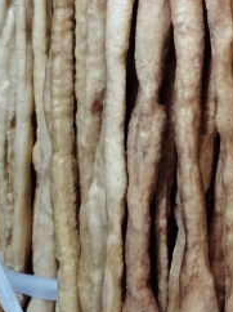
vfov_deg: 17.9
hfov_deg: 12.1
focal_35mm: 106
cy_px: -37
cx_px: 488
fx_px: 953
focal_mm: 5.25
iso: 459
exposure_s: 1/50
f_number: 1.75
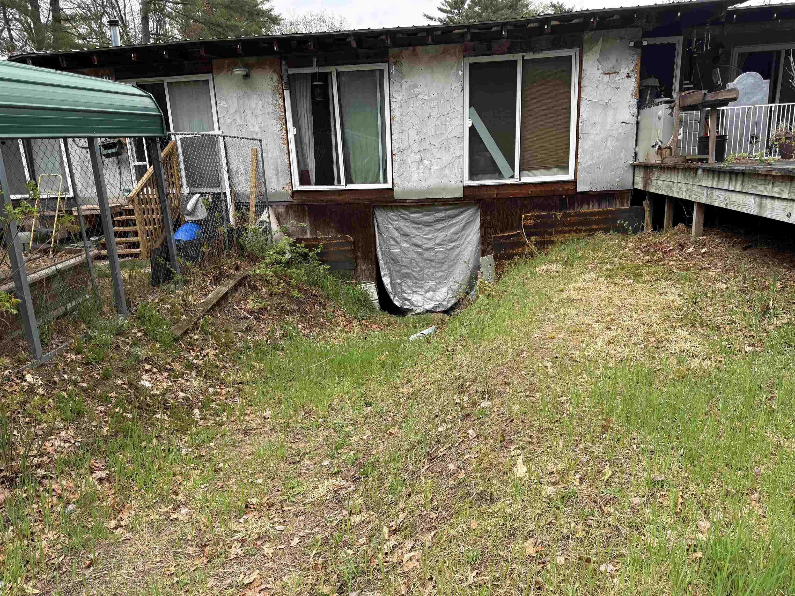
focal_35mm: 24
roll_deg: +1.2
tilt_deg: -14.4
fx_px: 551
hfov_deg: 71.6
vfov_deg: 56.8
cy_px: 298
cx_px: 398
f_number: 1.78
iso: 80
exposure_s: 1/931
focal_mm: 6.76
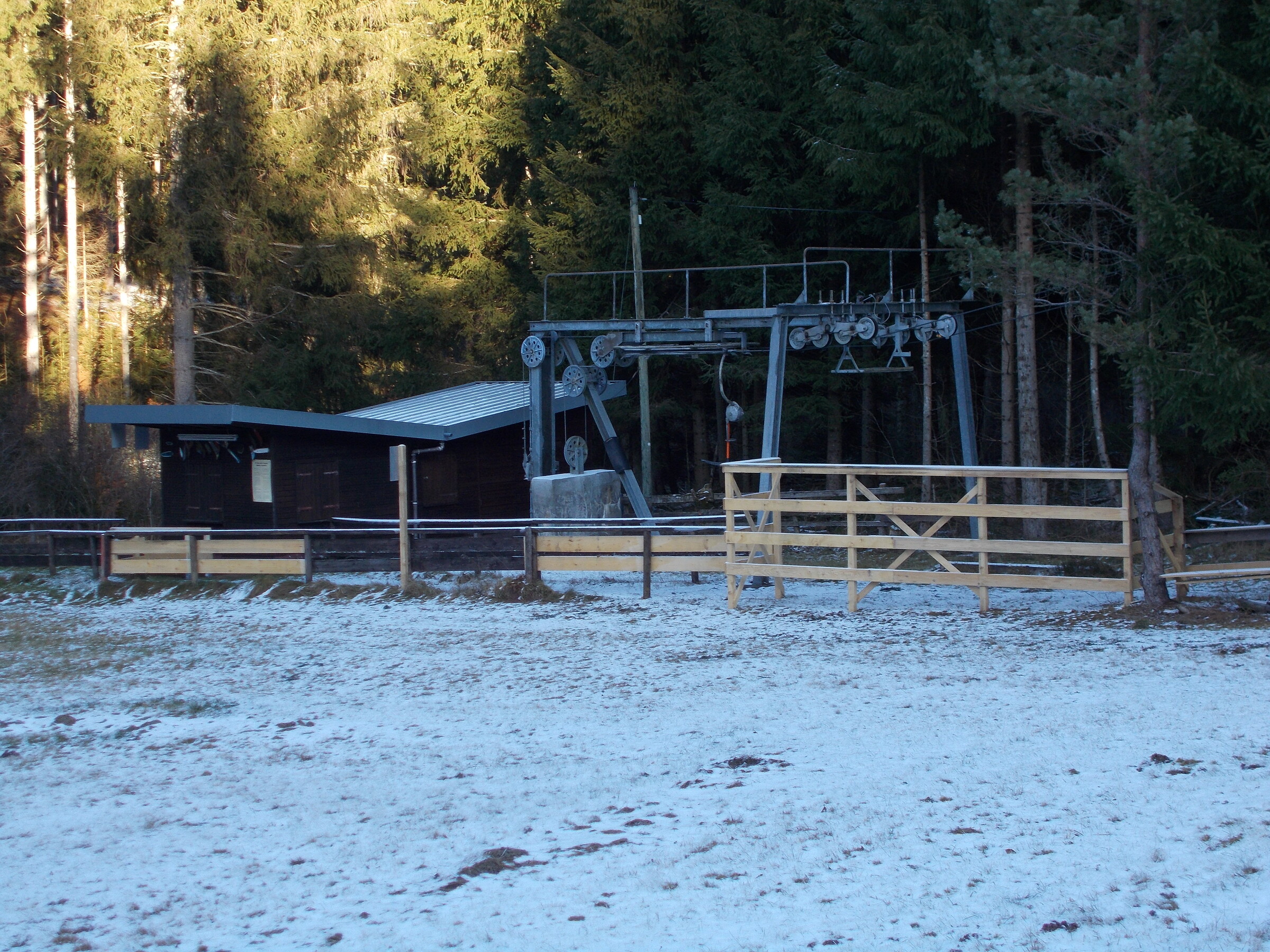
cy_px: 476
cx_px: 635
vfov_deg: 22.3
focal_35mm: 66
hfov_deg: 29.4
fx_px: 2421
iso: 80
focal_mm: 11.8
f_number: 5.3
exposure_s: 1/60
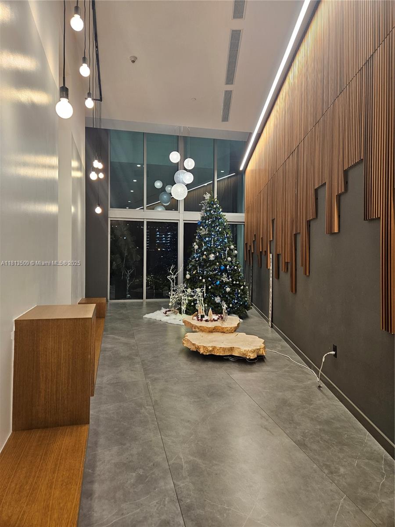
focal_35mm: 23
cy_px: 264
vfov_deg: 73.9
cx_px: 198
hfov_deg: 58.9
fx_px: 350
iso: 200
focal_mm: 5.4
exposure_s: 1/120
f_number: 1.8
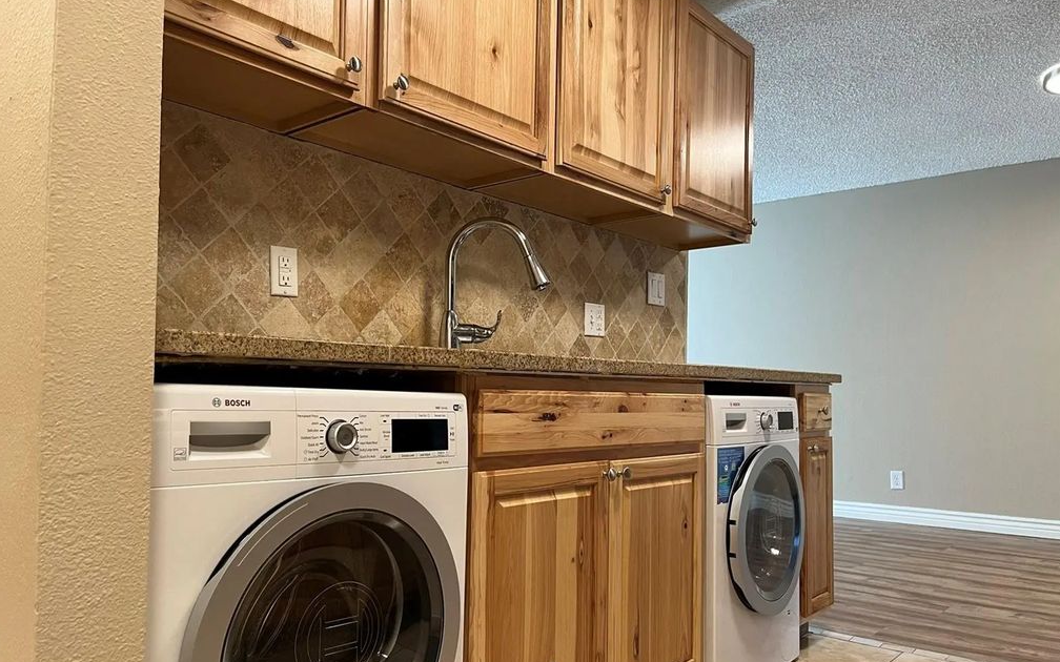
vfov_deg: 44.4
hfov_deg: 66.5
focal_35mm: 28
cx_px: 529
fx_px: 809
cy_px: 381
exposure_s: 1/60
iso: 160
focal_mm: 5.1
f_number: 1.6
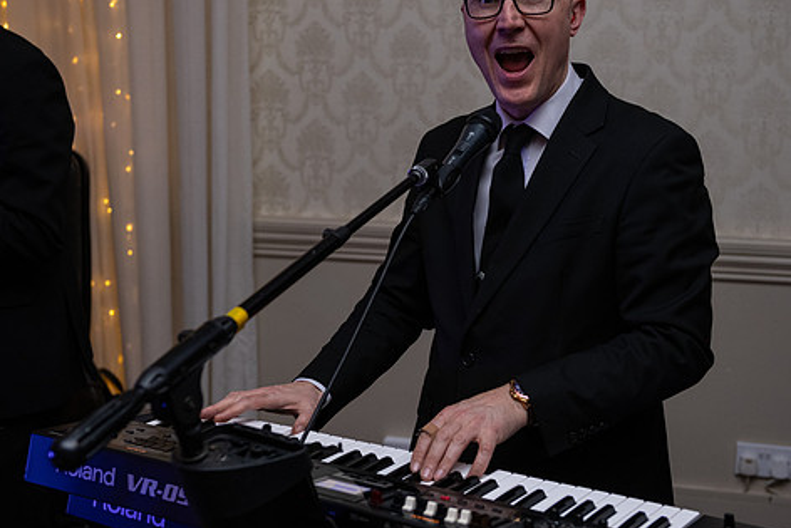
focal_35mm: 59
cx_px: 406
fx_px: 1297
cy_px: 256
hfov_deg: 33.9
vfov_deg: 23.0
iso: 1000
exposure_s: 1/160
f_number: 3.5
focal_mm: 48
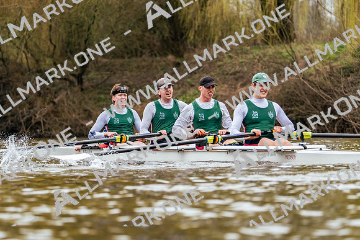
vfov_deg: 4.8
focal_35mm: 284
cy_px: 120
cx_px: 180
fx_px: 2841
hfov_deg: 7.3
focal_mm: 284
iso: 2000
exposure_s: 1/2000
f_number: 6.3
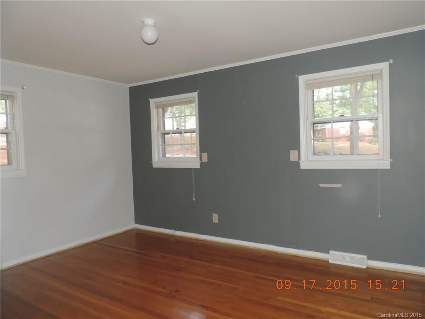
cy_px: 160
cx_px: 212
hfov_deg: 71.6
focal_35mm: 24
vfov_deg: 56.8
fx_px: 295
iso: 200
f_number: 3
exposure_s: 1/30
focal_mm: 4.3
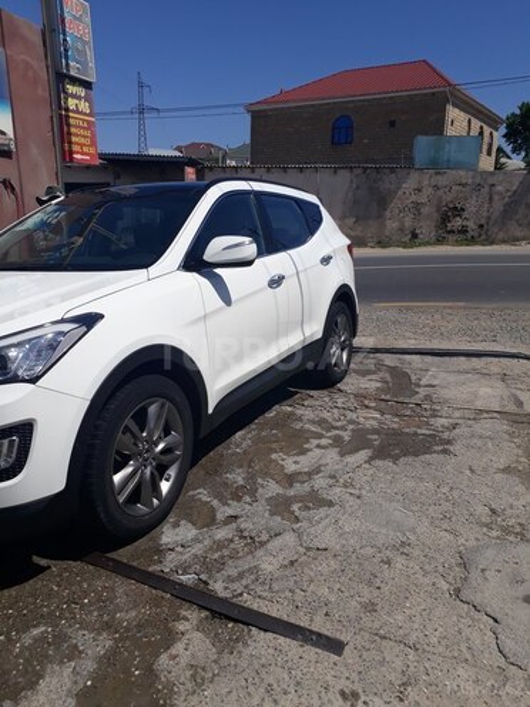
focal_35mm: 27
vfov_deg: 65.3
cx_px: 265
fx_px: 551
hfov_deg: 51.4
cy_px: 354
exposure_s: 1/2874
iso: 40
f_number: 1.9
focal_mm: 3.6
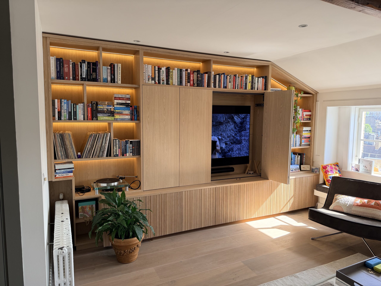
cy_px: 143
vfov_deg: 56.8
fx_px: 264
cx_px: 190
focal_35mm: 24
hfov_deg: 71.6
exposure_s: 1/178
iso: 80
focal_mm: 6.76
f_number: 1.78
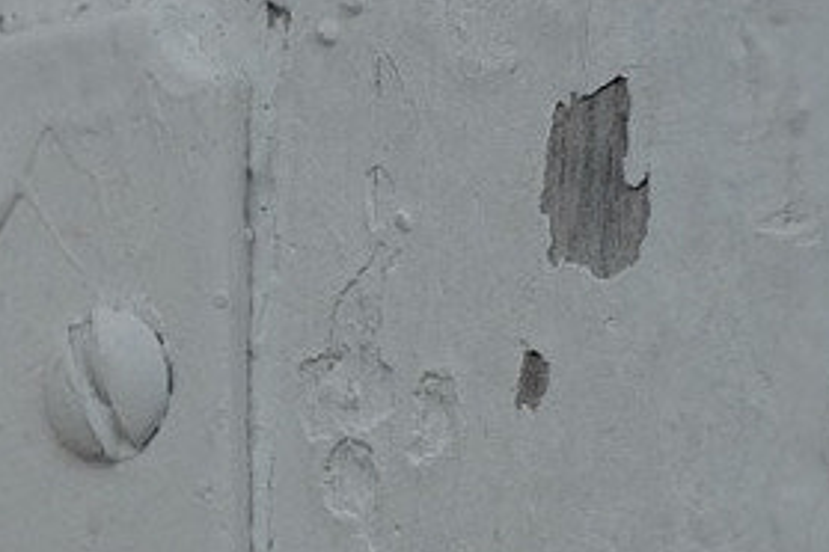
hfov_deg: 9.6
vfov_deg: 6.6
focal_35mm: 201
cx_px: -793
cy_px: 1097
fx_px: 4628
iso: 200
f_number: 5
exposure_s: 1/150
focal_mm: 23
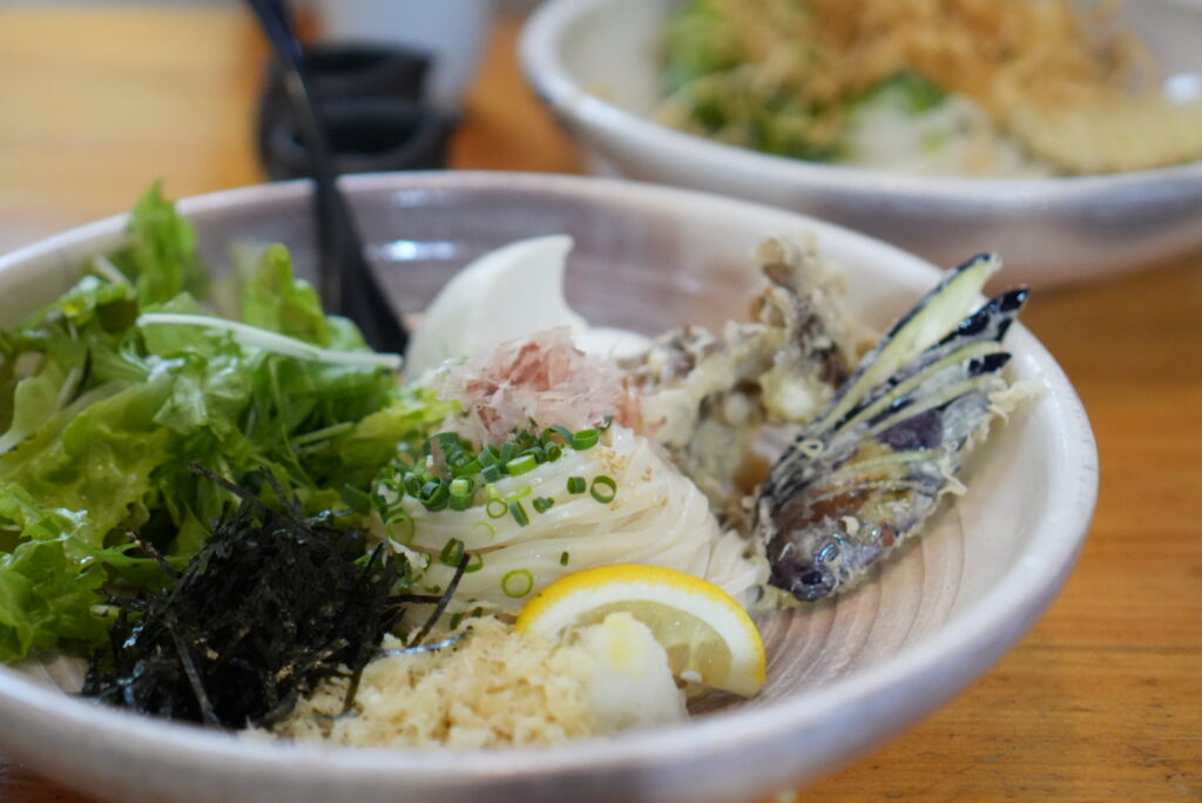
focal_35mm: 52
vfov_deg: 25.8
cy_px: 402
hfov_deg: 37.8
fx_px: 1754
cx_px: 601
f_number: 2
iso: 4000
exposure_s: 1/2000
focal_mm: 35
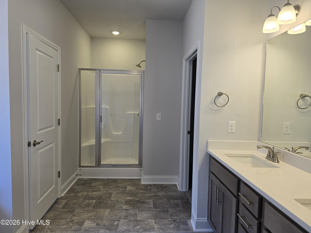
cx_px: 156
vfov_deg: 58.9
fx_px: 207
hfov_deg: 73.9
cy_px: 116
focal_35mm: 23
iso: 50
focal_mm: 6.3
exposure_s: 1/120
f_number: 1.7
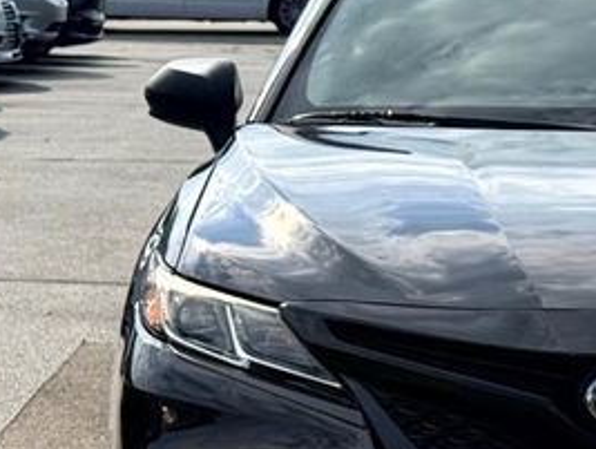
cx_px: 614
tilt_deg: -6.5
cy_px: 240
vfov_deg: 8.1
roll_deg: -0.7
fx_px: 3172
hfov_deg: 10.6
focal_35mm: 184
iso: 64
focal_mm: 6.76
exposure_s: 1/7874
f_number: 1.78
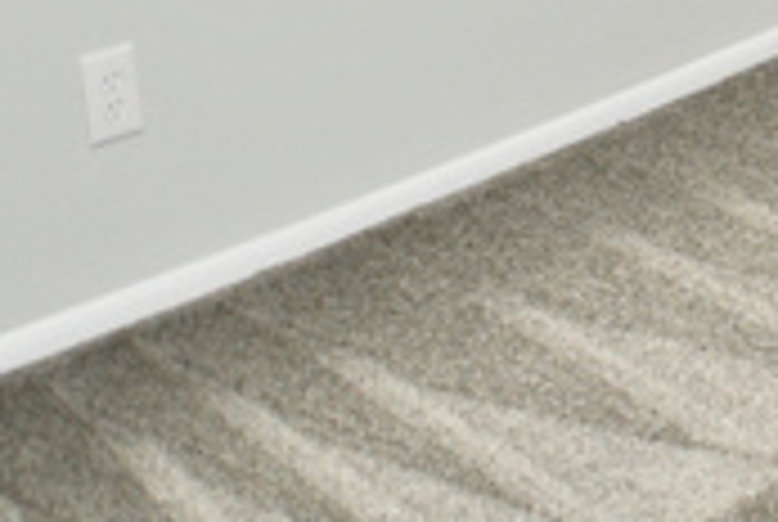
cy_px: -416
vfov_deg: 10.6
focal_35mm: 122
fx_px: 2641
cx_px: 1147
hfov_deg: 15.5
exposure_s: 1/60
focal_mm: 22
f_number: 3.8
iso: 720
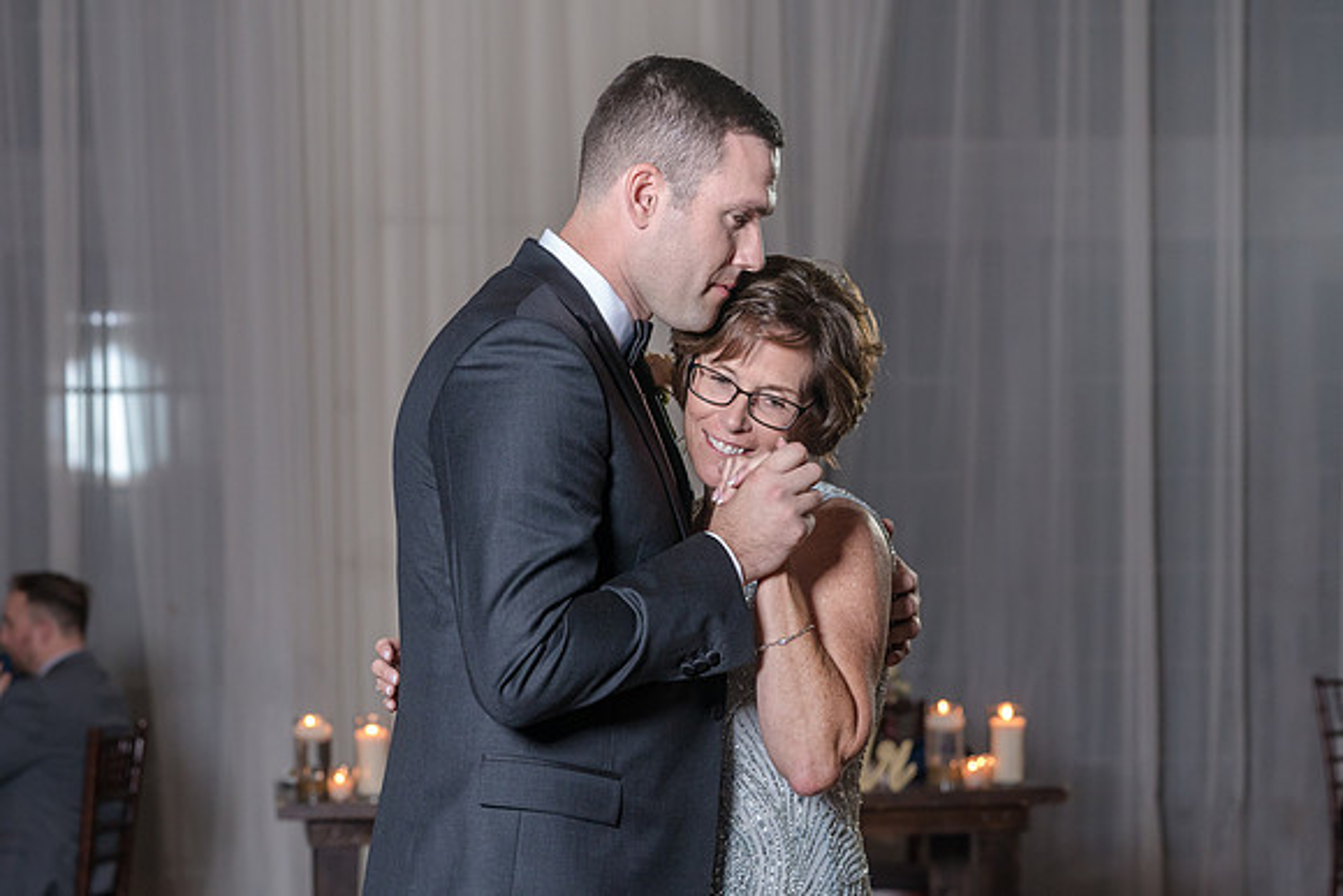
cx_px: 654
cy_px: 462
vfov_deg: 13.0
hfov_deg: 19.4
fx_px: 3935
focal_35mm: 105
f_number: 5.6
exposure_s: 1/100
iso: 2000
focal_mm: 91
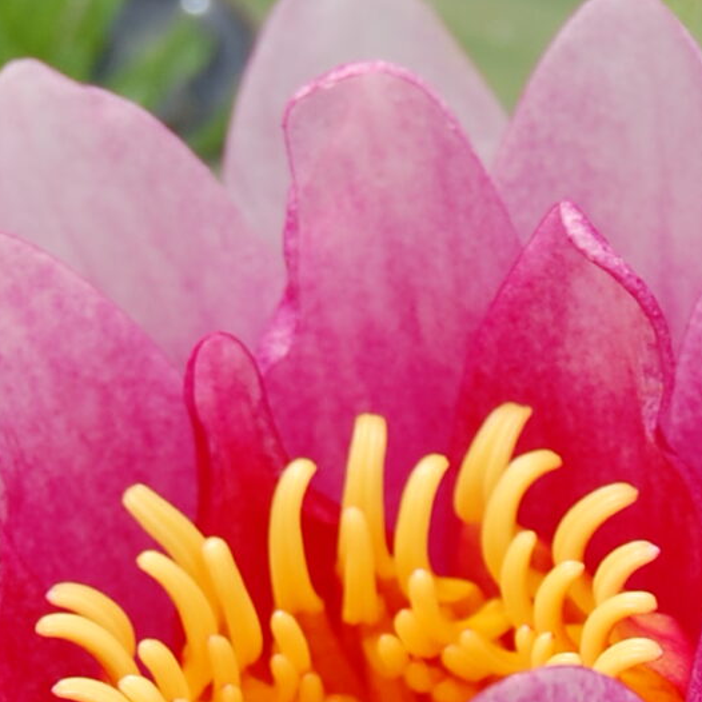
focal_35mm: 341
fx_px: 7825
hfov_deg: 5.1
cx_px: 363
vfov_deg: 5.1
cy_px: 661
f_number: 8
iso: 200
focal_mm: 55
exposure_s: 1/250
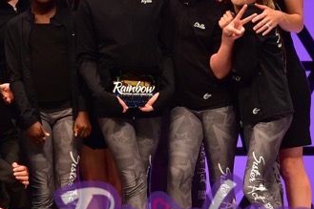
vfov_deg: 3.8
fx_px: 3121
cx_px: -222
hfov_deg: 5.7
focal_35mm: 358
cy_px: -67
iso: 5000
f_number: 4
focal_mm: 92
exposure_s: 1/1000
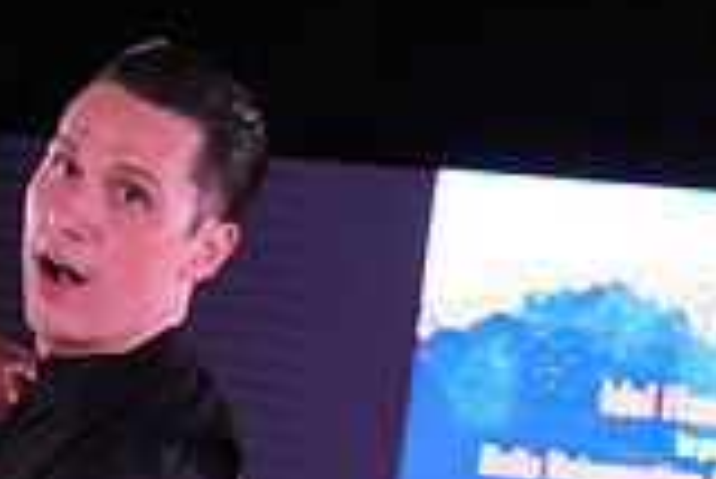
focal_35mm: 319
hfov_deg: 6.4
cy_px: 913
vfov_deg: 4.3
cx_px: -83
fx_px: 6350
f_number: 5.6
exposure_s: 1/400
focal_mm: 59
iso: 6400
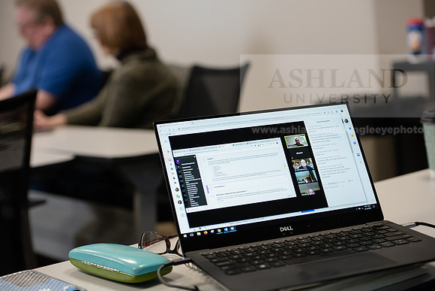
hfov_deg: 28.8
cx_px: 218
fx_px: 846
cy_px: 146
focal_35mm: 70
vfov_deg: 19.5
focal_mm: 70
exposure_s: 1/200
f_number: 4
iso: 1250
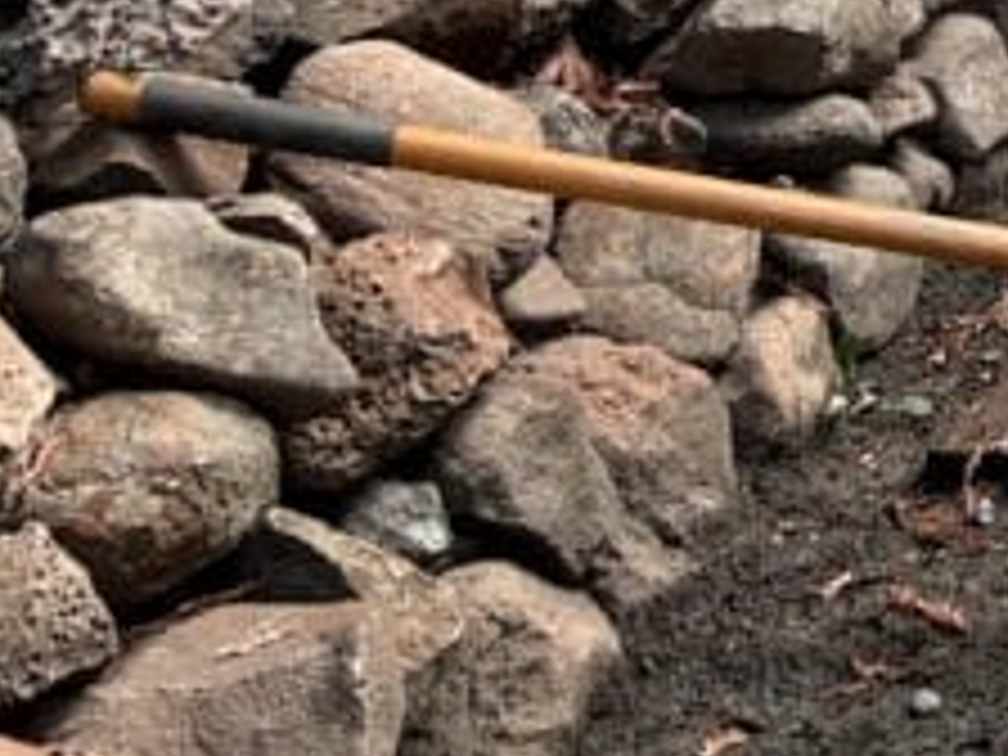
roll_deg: +9.0
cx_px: 2290
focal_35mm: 119
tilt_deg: -11.4
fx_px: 3465
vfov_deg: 11.4
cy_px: -684
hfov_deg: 13.2
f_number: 1.5
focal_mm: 5.7
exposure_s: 1/121
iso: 40
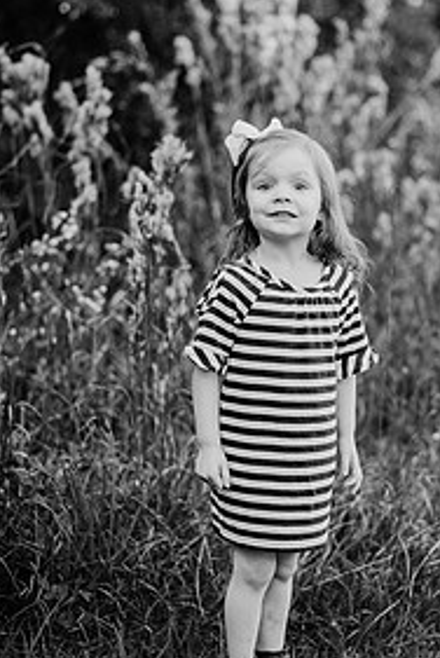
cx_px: 276
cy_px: 302
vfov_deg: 25.3
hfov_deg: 17.1
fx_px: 1463
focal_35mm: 80
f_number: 2
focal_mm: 50
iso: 200
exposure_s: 1/1000
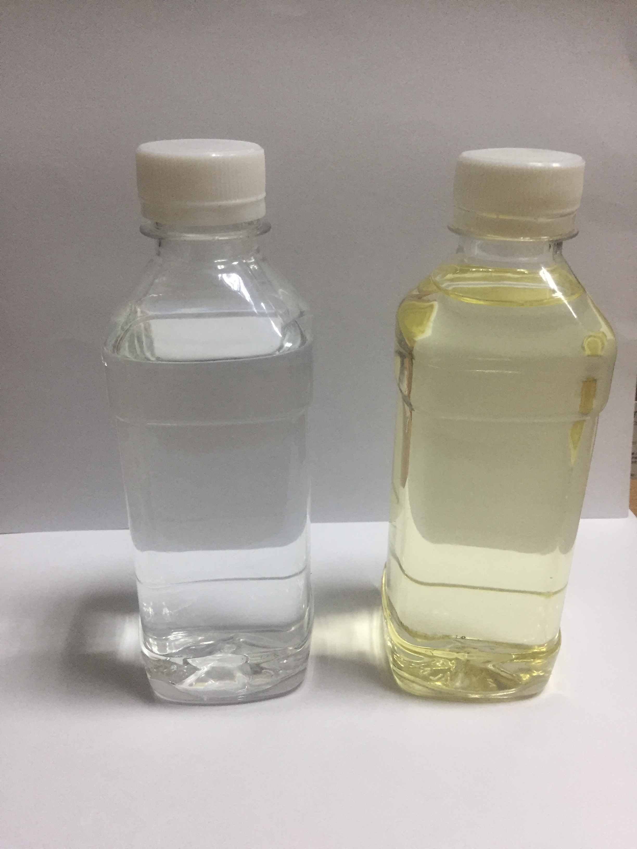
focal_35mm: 29
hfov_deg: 48.2
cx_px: 318
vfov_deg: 61.7
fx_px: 712
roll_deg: +0.7
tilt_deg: -27.3
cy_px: 424
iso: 80
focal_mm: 4.15
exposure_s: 1/33
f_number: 2.2
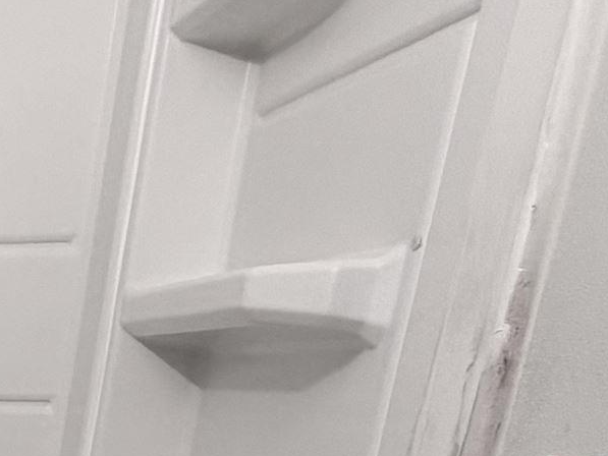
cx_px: -873
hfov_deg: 14.9
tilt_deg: -11.6
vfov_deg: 18.8
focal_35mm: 72
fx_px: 1265
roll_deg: -1.1
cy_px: 616
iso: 100
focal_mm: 2.22
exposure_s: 1/120
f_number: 2.2
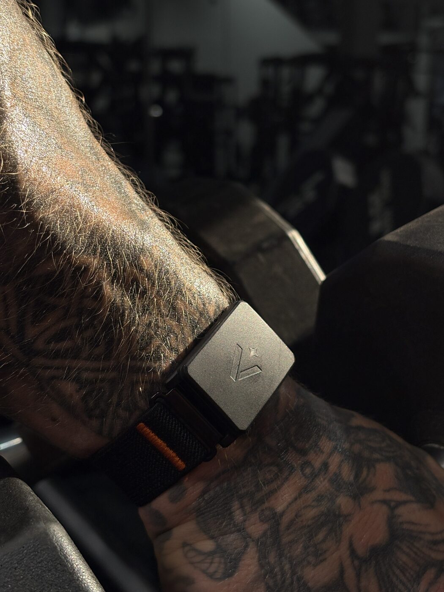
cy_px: 296
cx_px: 222
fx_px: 889
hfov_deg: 28.0
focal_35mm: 52
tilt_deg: -8.9
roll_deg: +0.3
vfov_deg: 36.8
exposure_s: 1/716
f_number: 1.6
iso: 32
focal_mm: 5.96
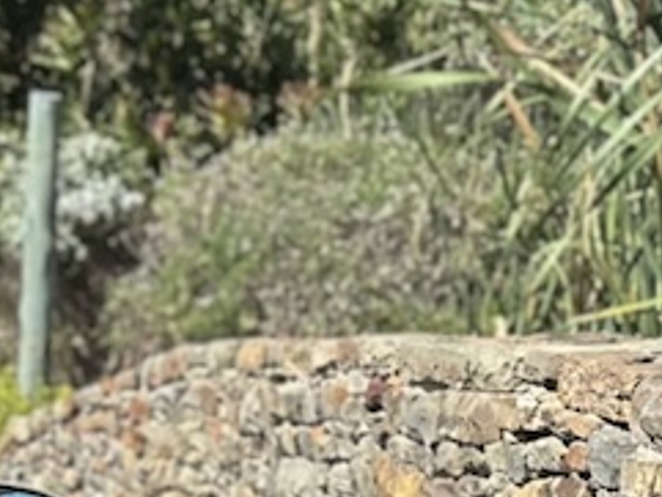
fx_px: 5396
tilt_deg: -2.8
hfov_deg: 6.8
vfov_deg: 5.3
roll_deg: -0.5
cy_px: 421
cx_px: -672
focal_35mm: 282
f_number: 1.78
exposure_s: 1/4785
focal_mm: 6.86
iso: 100
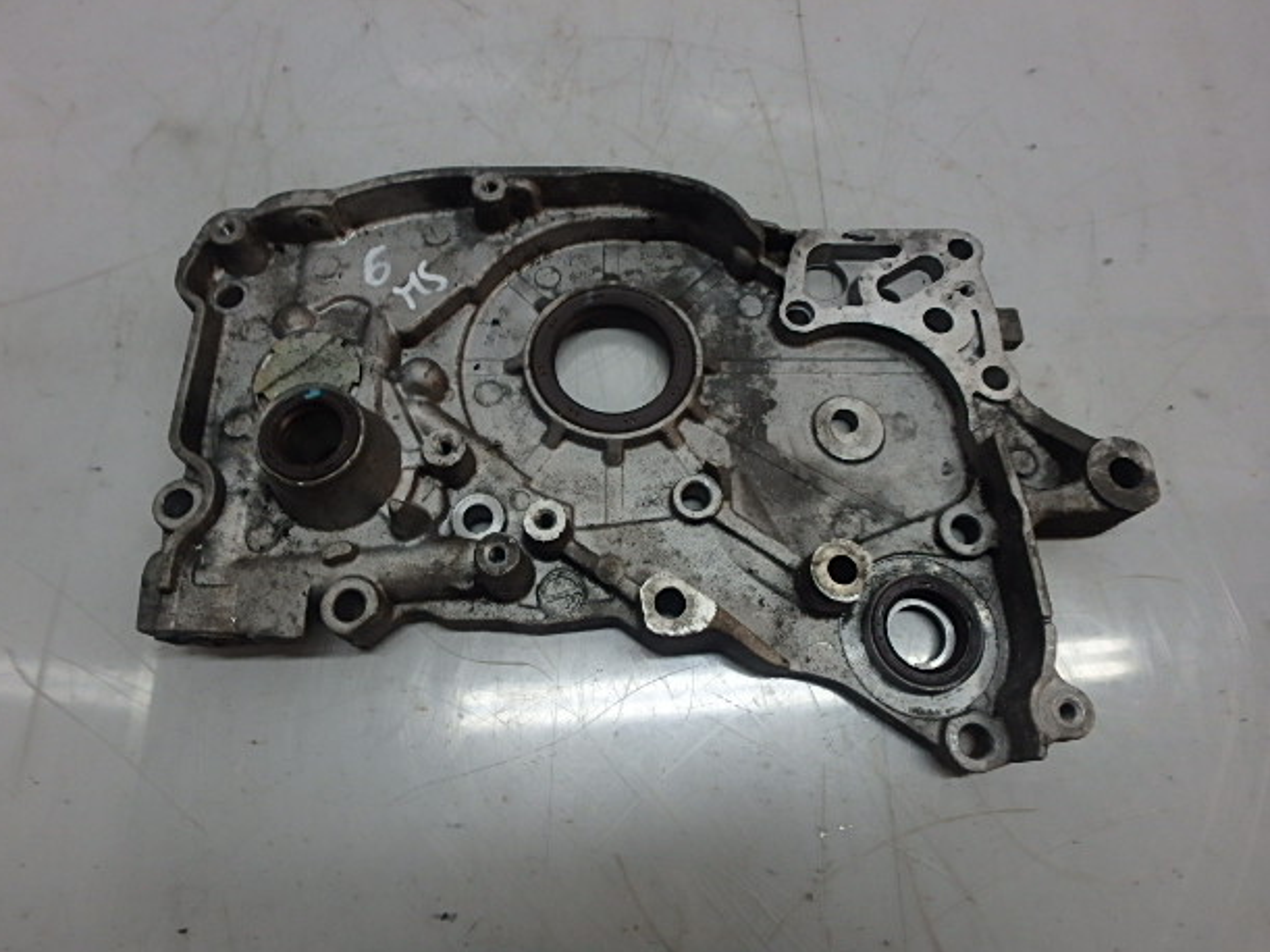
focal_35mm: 22
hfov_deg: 76.4
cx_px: 607
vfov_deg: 61.1
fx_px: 807
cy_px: 474
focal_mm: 3.7
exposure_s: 1/60
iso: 200
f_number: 3.5
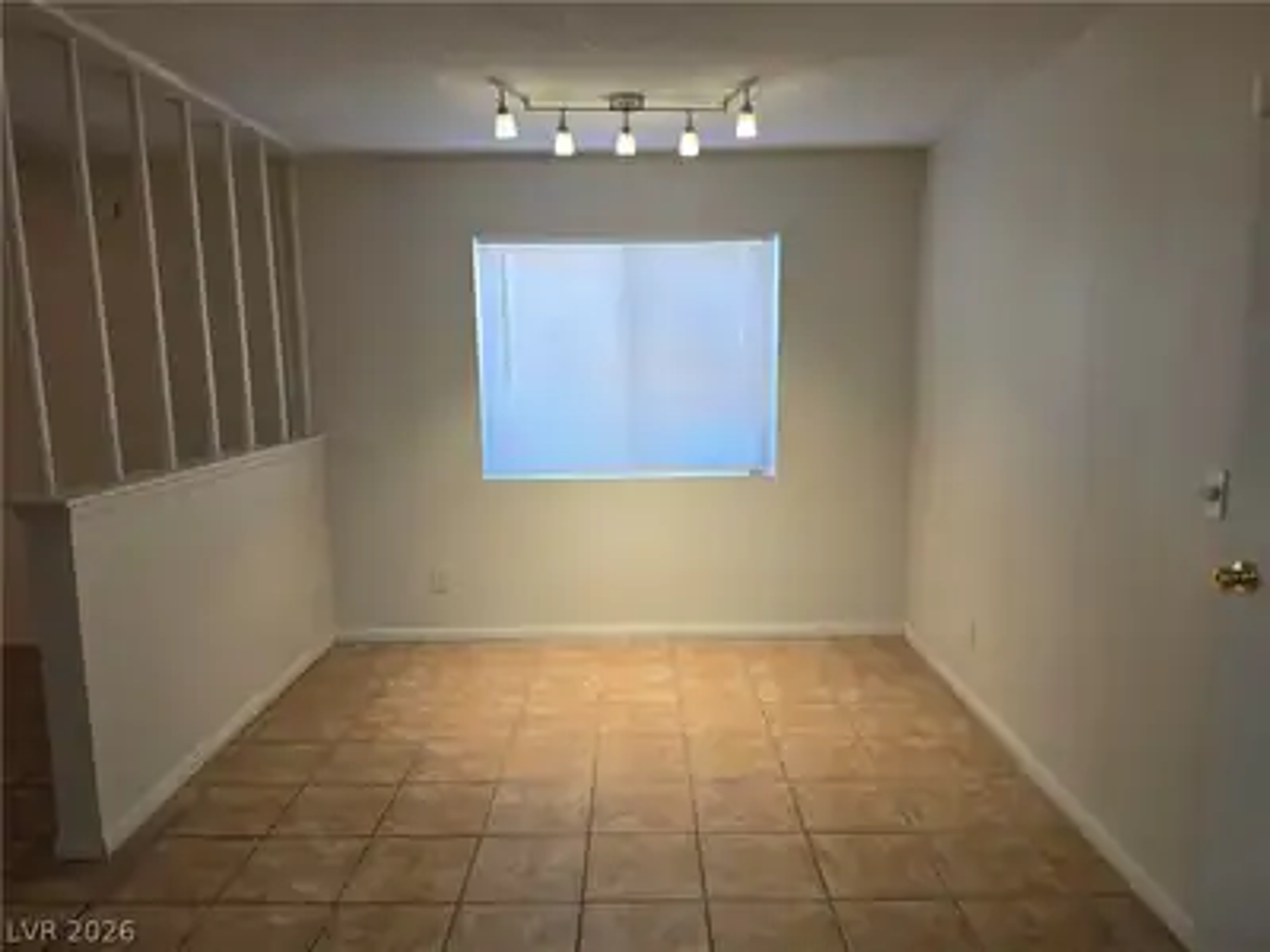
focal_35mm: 23
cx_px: 635
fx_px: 844
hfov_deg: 73.9
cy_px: 476
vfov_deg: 58.9
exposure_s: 1/120
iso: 80
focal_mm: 6.5
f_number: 1.4
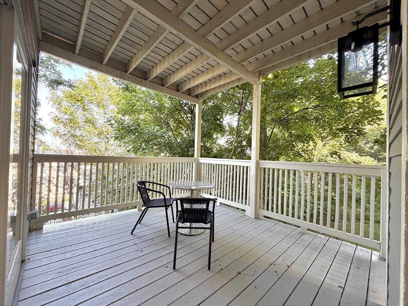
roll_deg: -1.9
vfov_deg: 85.7
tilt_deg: +1.6
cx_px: 204
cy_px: 153
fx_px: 165
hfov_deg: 102.1
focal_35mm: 14
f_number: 2.2
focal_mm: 2.22
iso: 125
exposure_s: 1/121
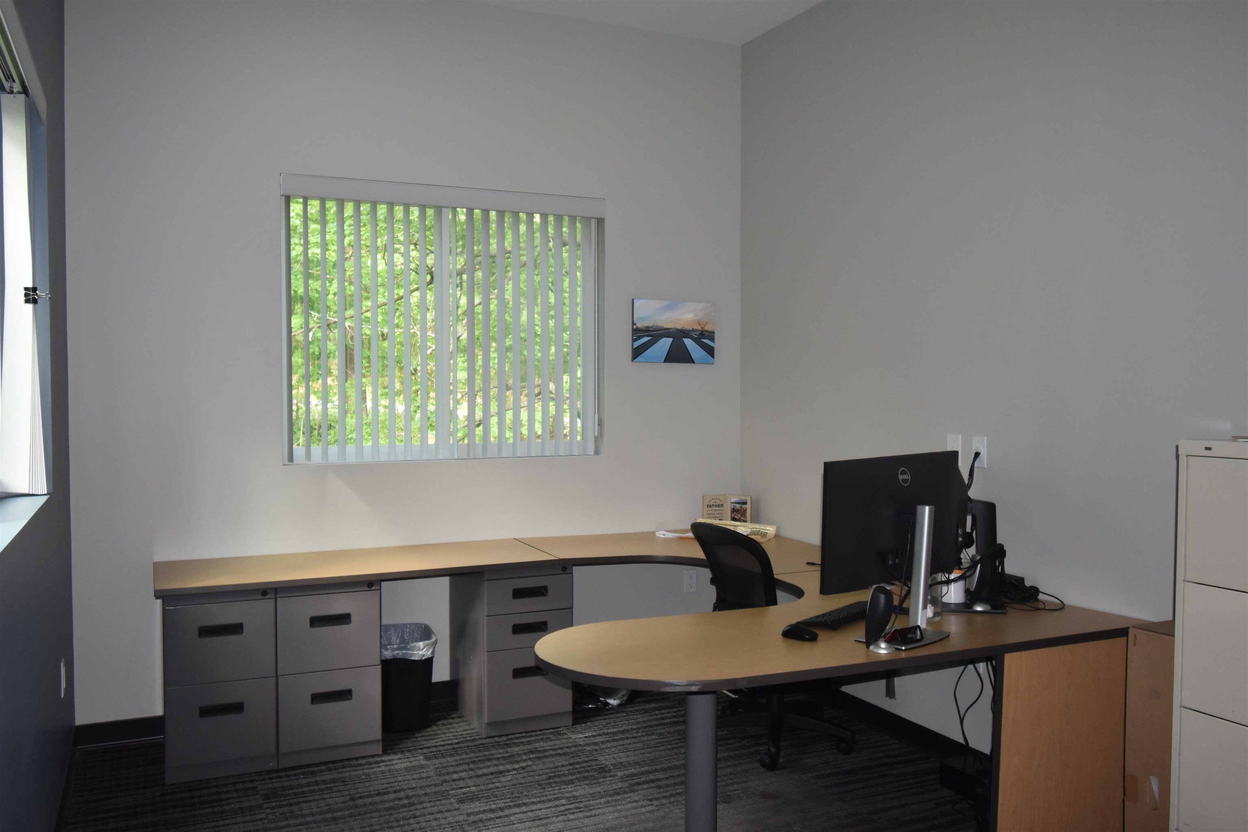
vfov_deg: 43.6
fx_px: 1040
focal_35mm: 30
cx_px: 624
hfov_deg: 61.9
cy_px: 416
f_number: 5.6
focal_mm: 20
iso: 800
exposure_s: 1/60
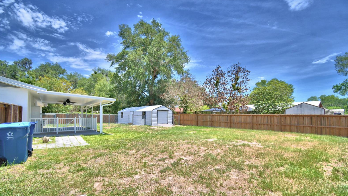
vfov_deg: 66.8
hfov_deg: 99.4
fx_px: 148
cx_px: 176
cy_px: 112
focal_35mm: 16
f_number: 4.5
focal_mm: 10
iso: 100
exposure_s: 1/1250
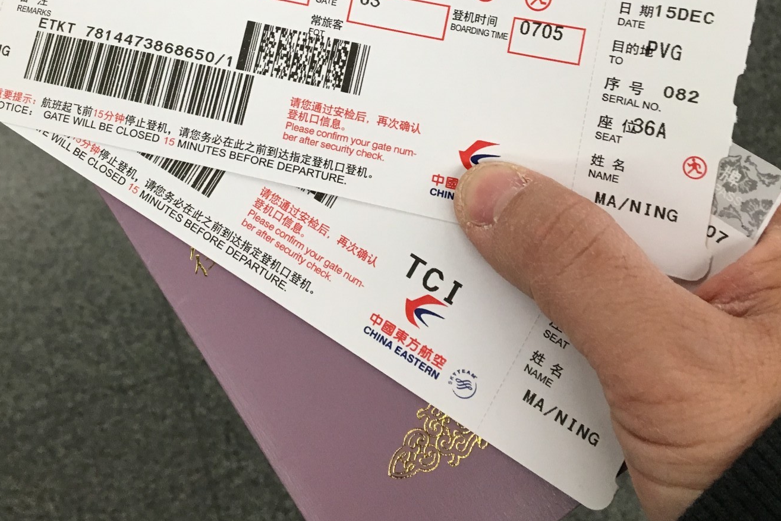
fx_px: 1020
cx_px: 330
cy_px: 40
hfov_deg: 41.8
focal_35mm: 47
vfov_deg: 27.5
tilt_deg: -62.7
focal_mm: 4.15
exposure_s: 1/33
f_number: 2.2
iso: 64
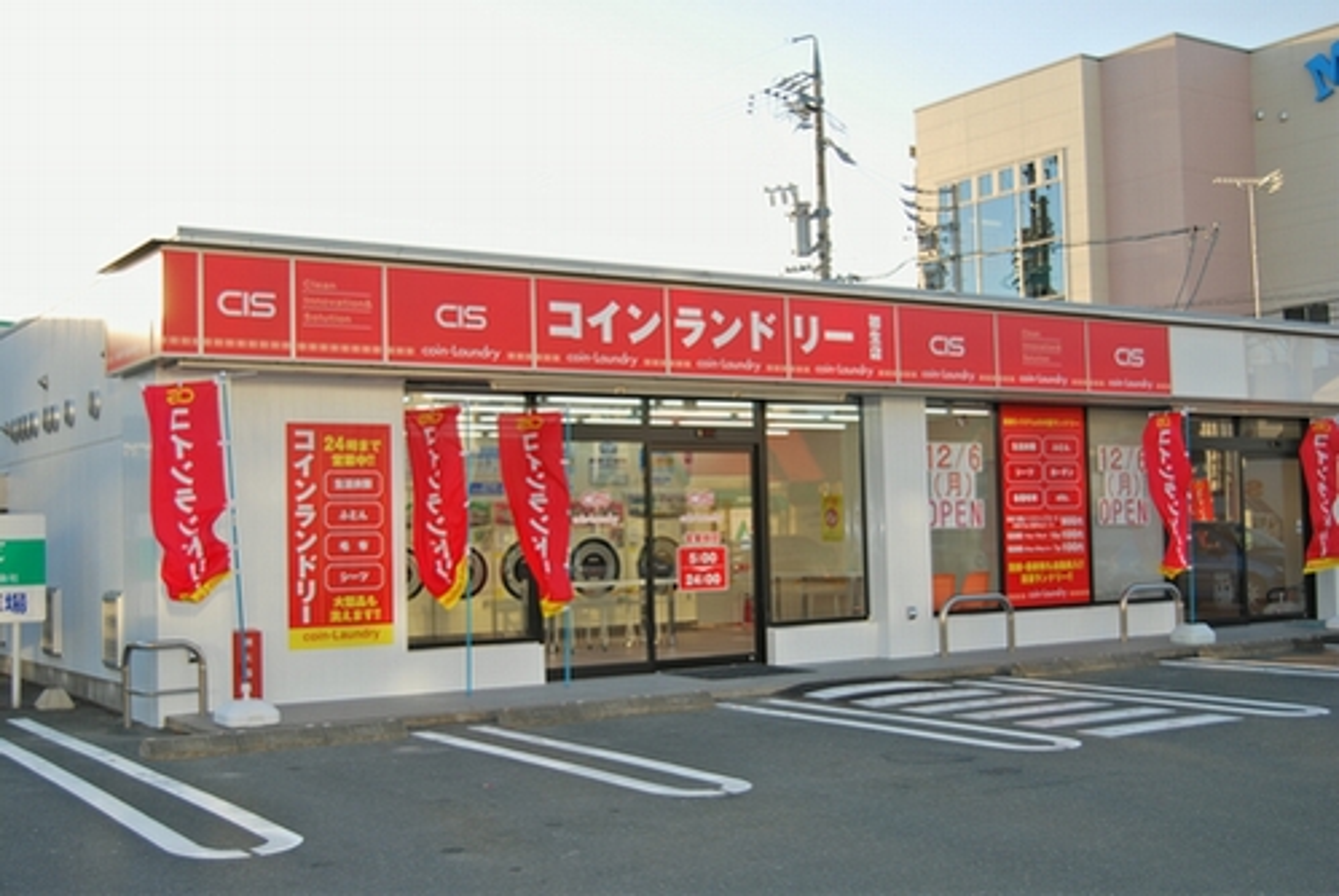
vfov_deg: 29.9
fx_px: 1676
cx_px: 670
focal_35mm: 45
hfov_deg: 43.6
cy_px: 448
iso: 100
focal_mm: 30
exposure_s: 1/200
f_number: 4.2
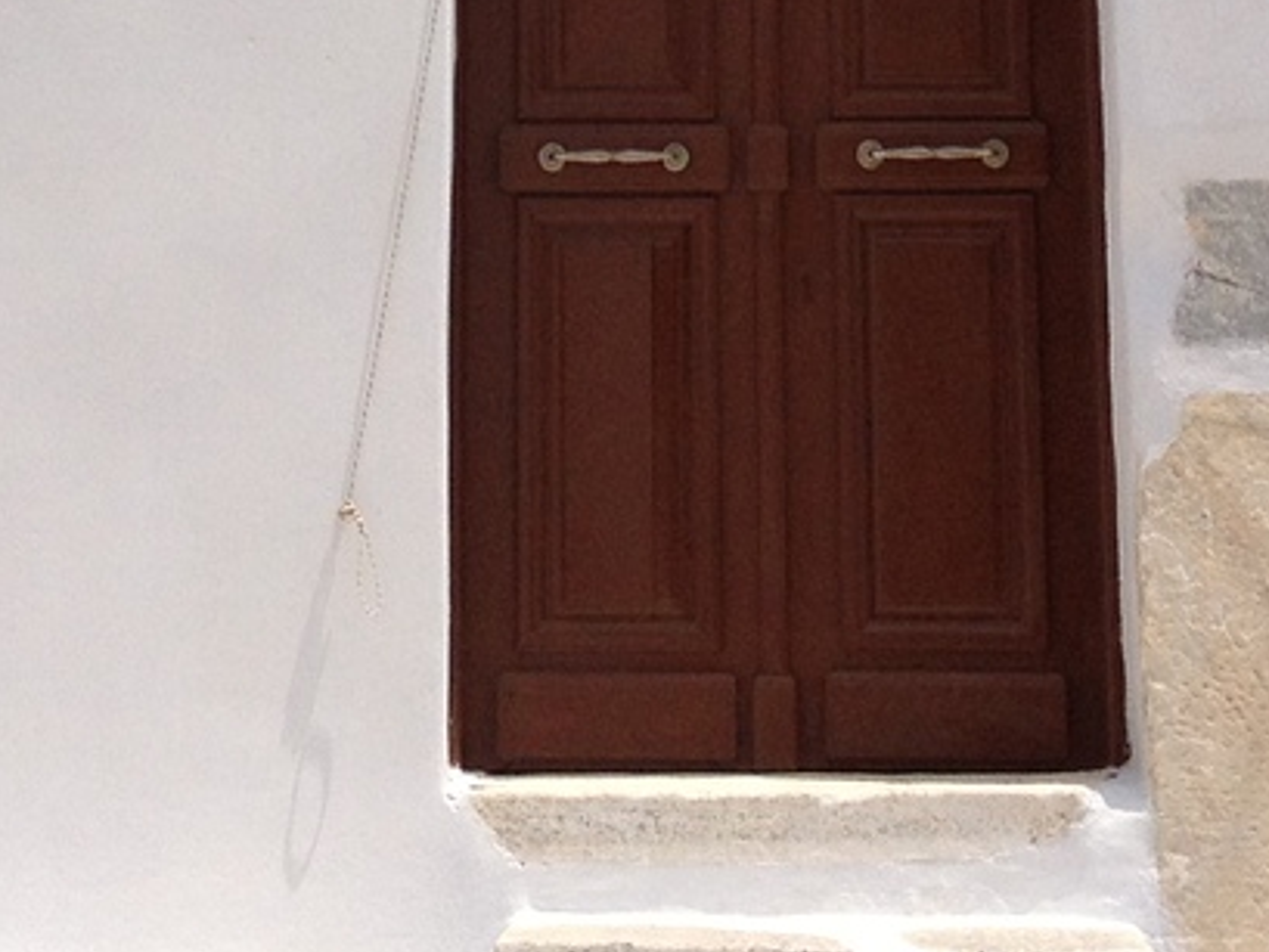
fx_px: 5024
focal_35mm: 137
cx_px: 590
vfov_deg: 10.2
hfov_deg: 14.4
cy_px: -785
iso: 50
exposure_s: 1/4608
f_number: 2.4
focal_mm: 4.28
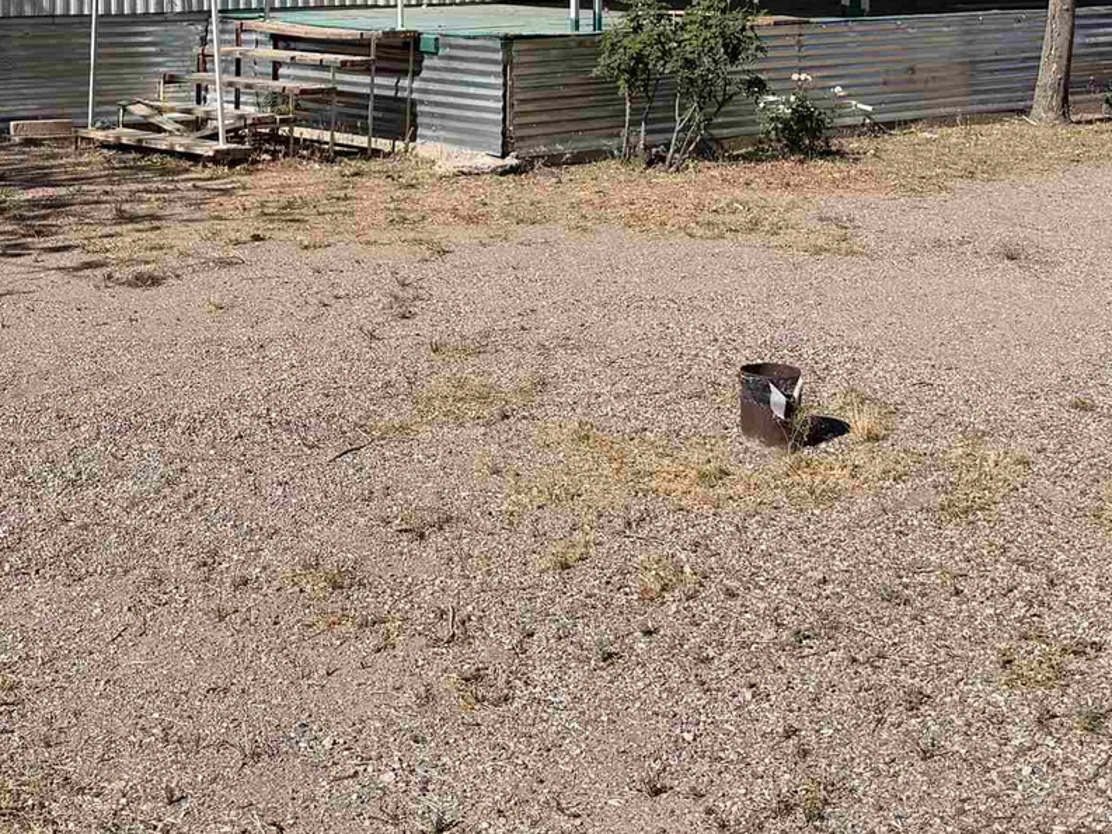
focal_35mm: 62
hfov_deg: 30.9
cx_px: 341
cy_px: -118
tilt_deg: +0.3
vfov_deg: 22.2
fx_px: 1992
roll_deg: +0.3
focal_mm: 6.76
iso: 80
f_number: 1.78
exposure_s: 1/6173
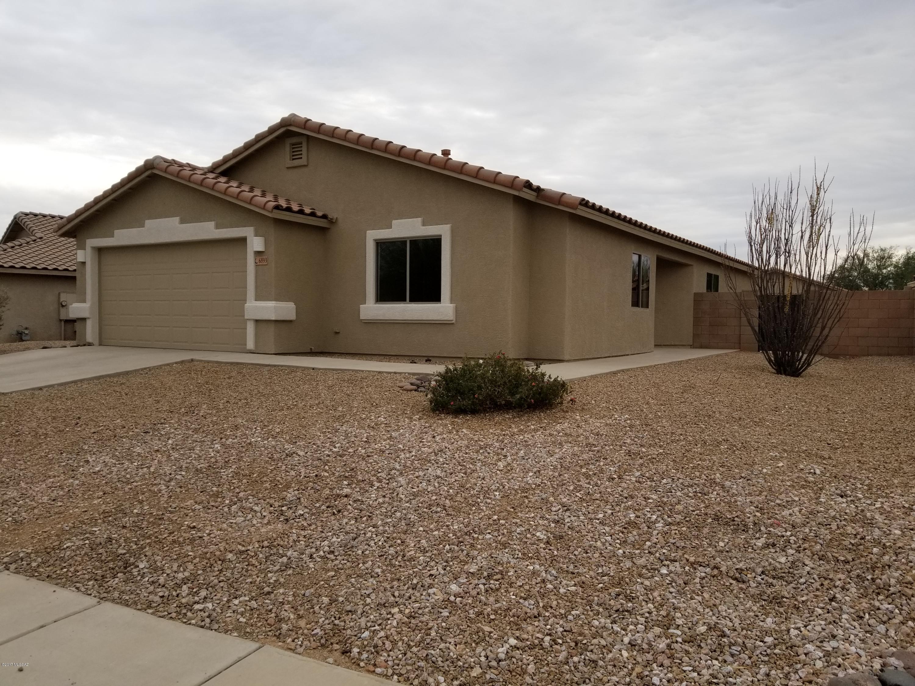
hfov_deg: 67.3
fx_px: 687
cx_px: 458
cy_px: 343
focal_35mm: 26
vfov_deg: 53.1
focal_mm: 4.25
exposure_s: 1/558
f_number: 1.7
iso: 50
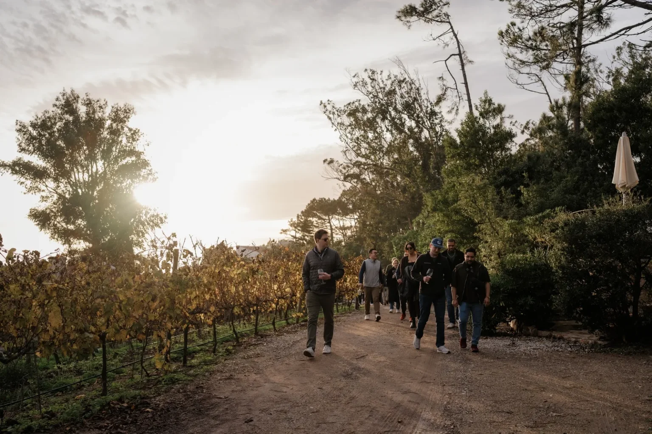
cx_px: 326
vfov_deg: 37.9
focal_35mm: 35
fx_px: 634
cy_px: 217
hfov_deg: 54.4
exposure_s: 1/500
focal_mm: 35
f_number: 4
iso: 250
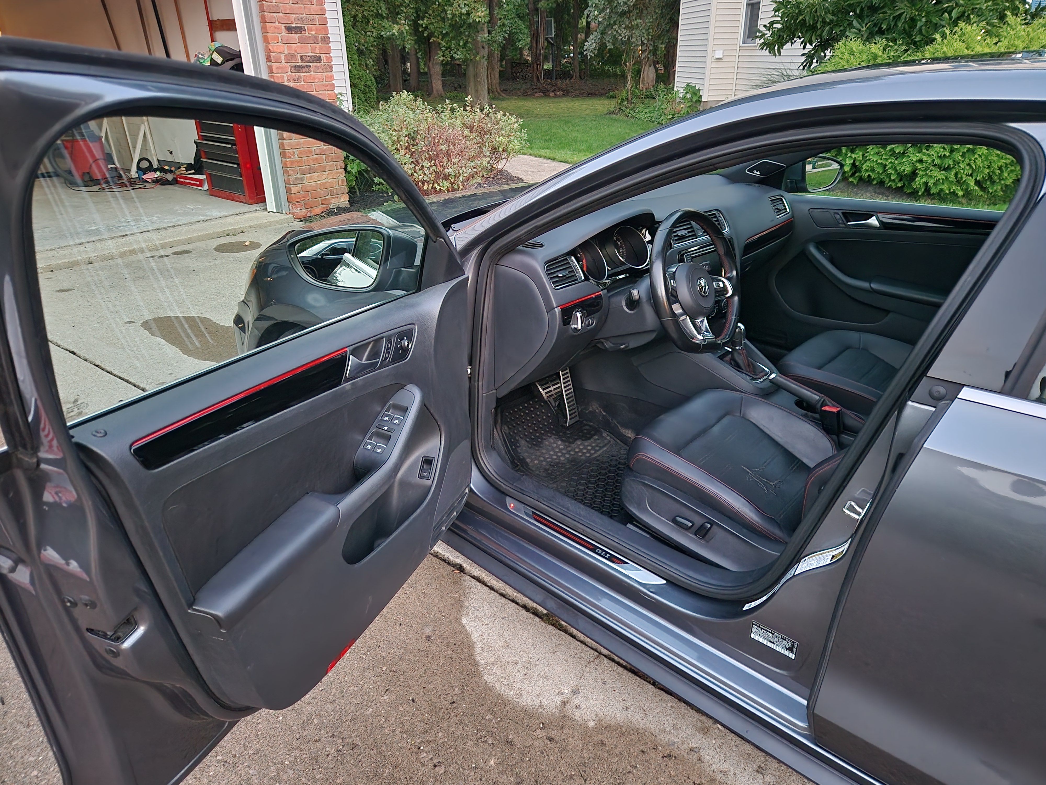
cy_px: 392
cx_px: 523
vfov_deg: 58.9
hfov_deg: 73.9
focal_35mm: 23
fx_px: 695
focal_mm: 5.4
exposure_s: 1/9.99
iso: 800
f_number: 1.8
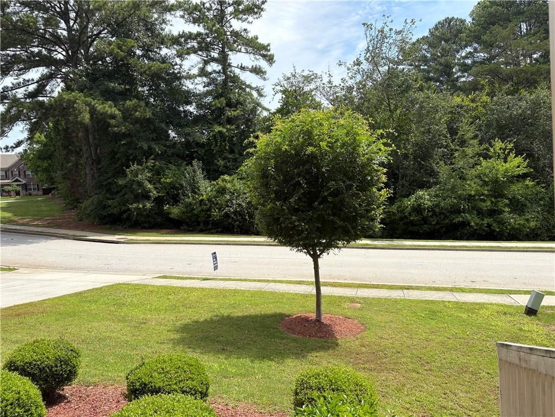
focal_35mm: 26
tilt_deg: -2.9
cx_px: 278
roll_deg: +4.6
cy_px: 208
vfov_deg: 53.1
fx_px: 417
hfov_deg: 67.3
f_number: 1.6
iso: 50
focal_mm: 5.96
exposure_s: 1/3125
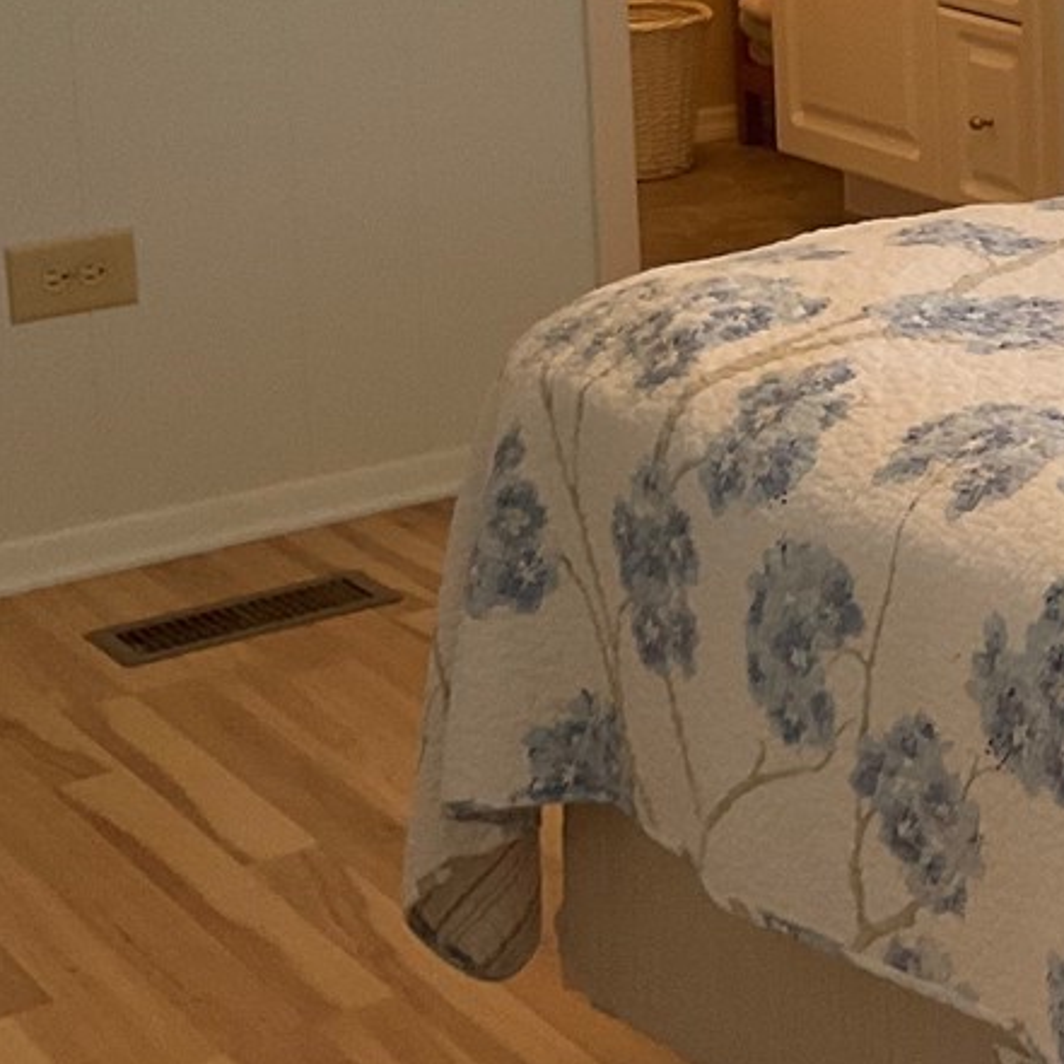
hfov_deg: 16.3
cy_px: -89
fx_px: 3234
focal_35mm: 93
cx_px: 1790
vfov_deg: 18.0
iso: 64
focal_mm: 3
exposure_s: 1/120
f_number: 1.8
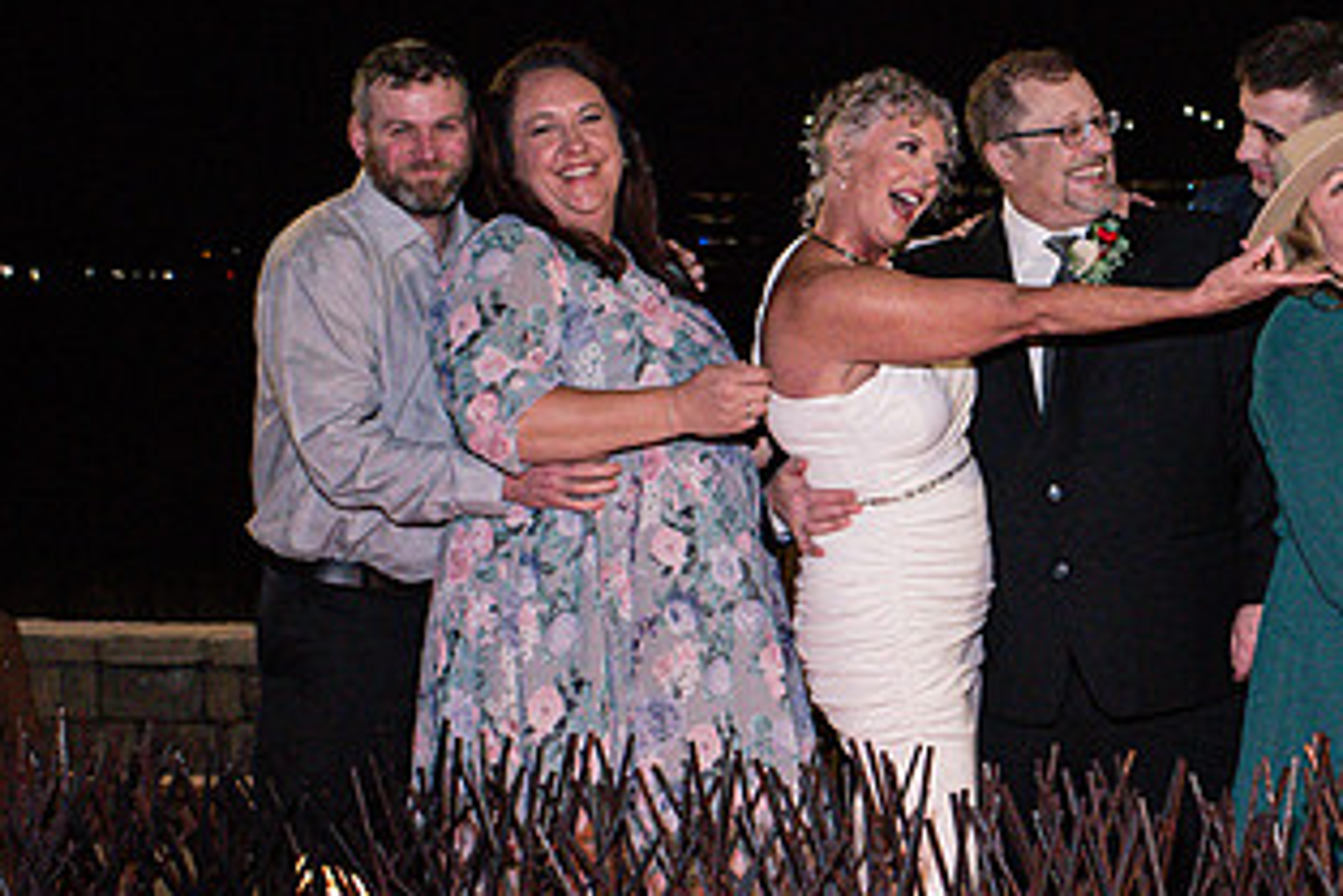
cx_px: 1182
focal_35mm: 70
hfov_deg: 27.9
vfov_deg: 19.5
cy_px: 501
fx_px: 2612
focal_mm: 35
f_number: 5.6
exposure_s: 1/200
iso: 2500
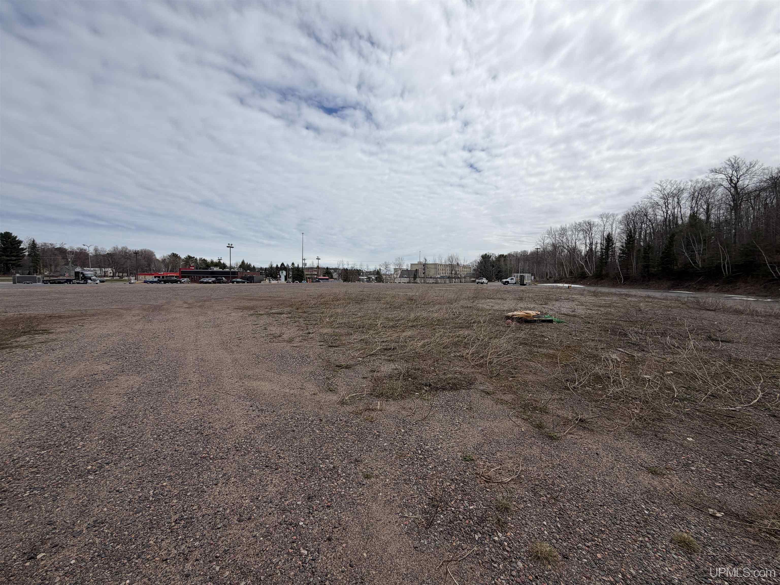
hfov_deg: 102.1
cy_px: 292
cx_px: 390
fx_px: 315
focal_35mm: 14
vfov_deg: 85.7
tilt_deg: -3.1
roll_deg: -0.6
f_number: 2.2
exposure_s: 1/1961
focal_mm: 2.22
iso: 20
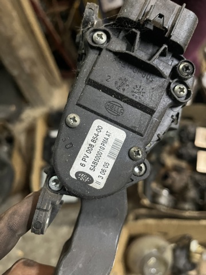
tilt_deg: -59.7
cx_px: 103
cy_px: 138
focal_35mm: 26
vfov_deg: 67.3
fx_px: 206
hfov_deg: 53.1
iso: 500
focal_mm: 5.1
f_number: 1.6
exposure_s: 1/33
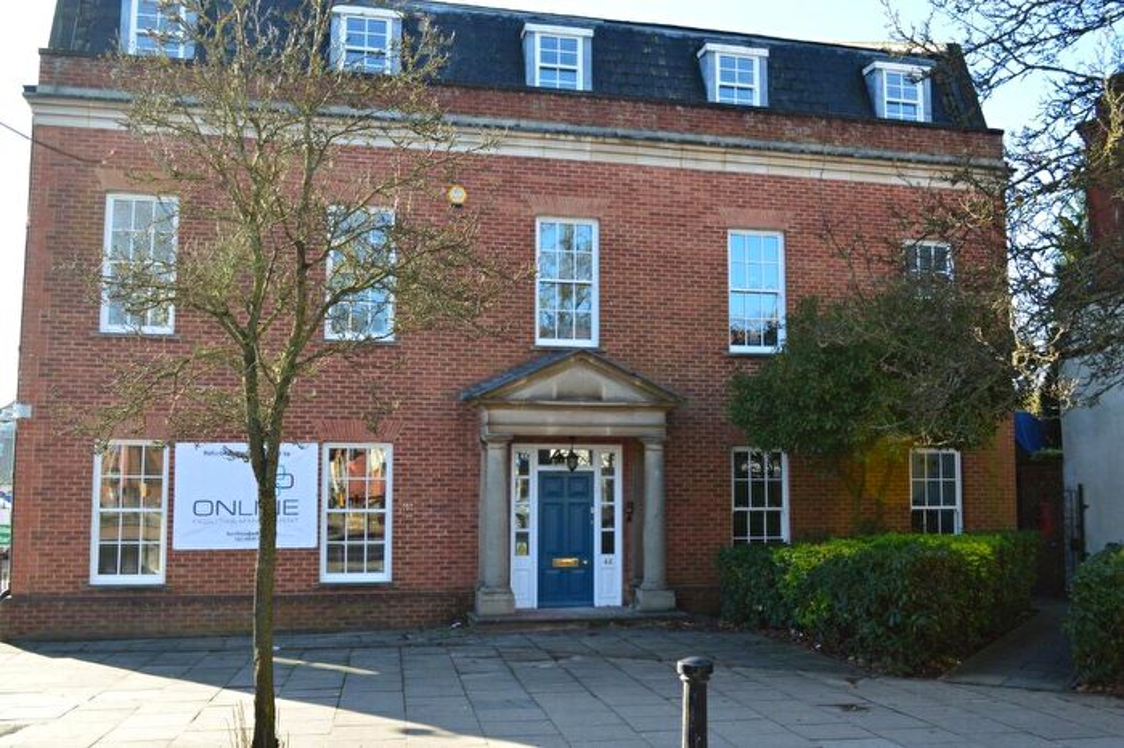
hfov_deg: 57.2
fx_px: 1030
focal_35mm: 33
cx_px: 562
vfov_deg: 39.9
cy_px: 374
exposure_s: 1/160
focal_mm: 22
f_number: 9
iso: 400
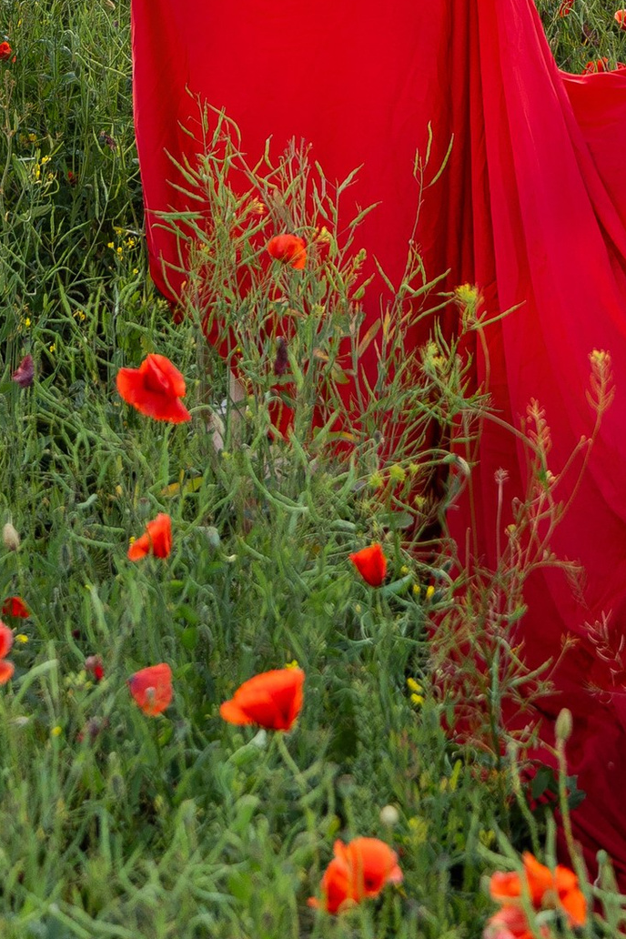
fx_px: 3495
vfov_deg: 14.6
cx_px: 388
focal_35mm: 134
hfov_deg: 10.2
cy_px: -285
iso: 125
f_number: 3.2
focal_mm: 36
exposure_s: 1/800
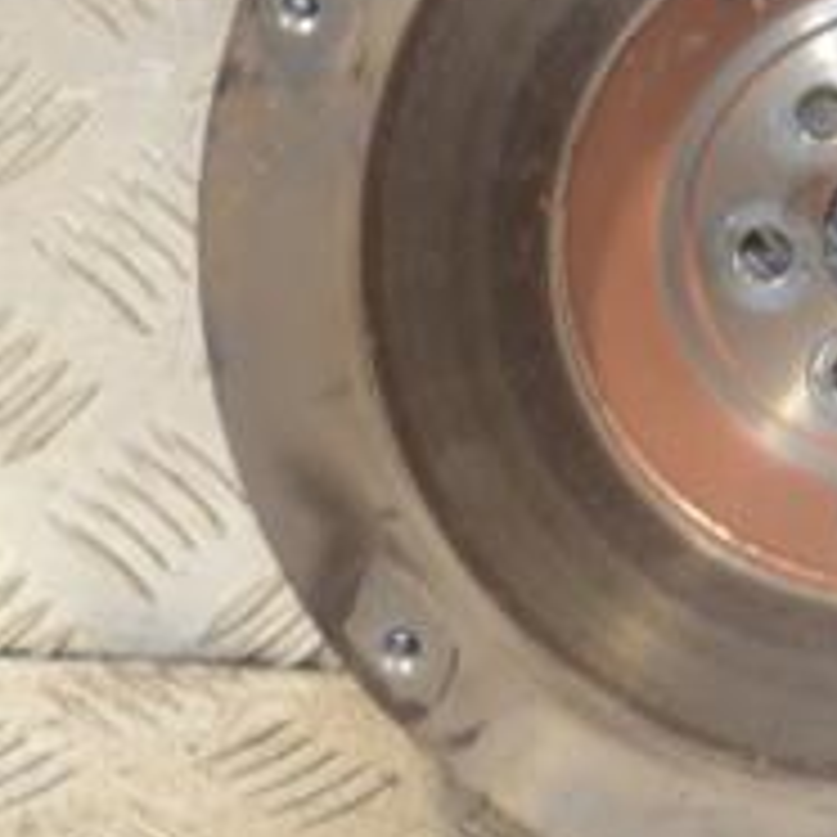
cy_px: 252
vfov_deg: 7.7
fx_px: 6193
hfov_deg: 7.7
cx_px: 842
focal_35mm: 226
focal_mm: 55
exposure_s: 1/60
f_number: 5.6
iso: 1000
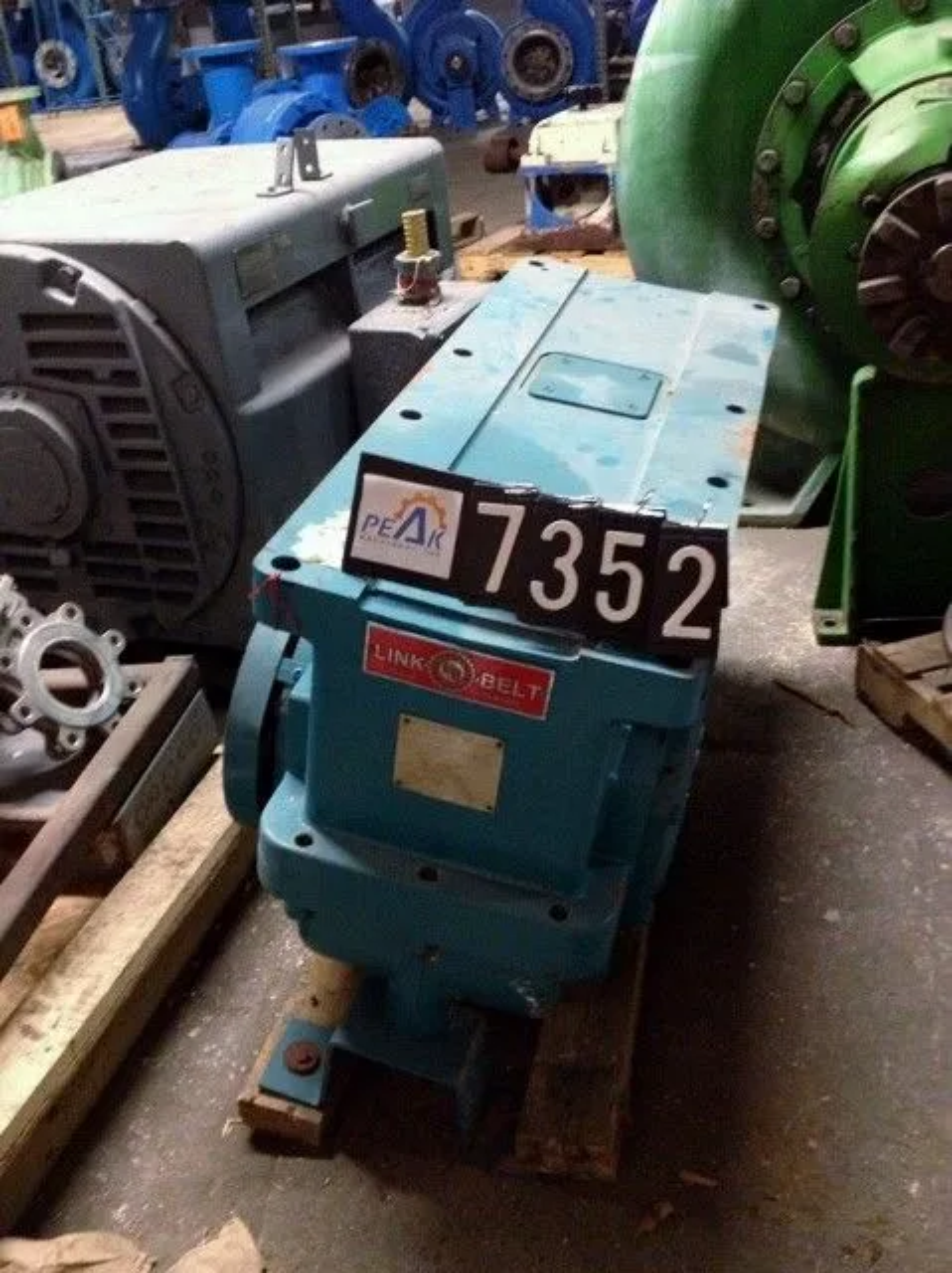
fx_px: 1285
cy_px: 636
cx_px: 476
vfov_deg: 52.7
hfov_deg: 40.6
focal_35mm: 35
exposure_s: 1/15
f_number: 2.4
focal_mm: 4.28
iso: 500
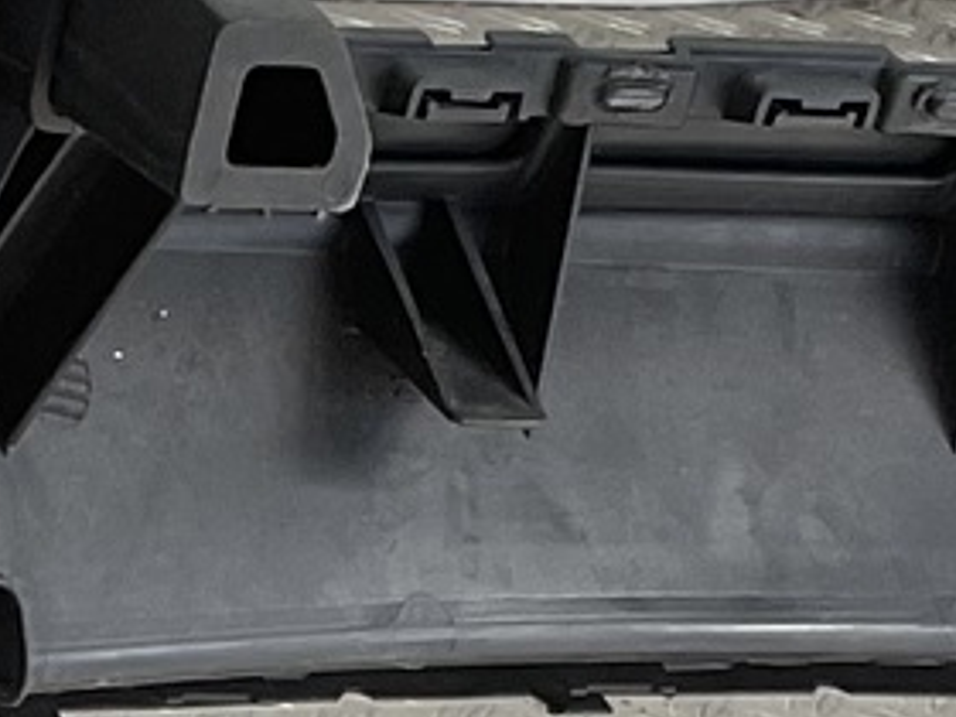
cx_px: -458
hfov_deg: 9.2
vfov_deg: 6.9
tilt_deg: -31.7
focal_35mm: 209
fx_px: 5772
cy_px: 1318
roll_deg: -12.9
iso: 16
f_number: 1.8
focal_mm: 3
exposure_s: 1/262
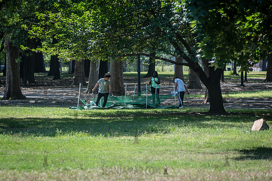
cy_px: 94
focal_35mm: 262
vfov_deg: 5.2
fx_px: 1984
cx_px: 107
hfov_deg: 7.8
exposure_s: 1/1000
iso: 500
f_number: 5
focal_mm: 200
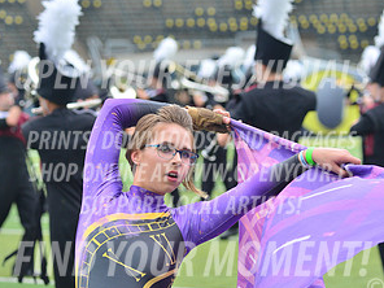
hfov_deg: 10.0
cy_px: 170
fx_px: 2185
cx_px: 191
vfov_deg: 7.5
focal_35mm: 197
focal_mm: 135
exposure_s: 1/640
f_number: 5.6
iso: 400
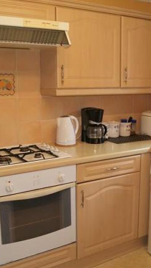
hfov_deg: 27.6
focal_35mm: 43
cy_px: 136
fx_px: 306
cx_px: 98
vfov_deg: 47.4
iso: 400
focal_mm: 18
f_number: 5.6
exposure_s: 1/60
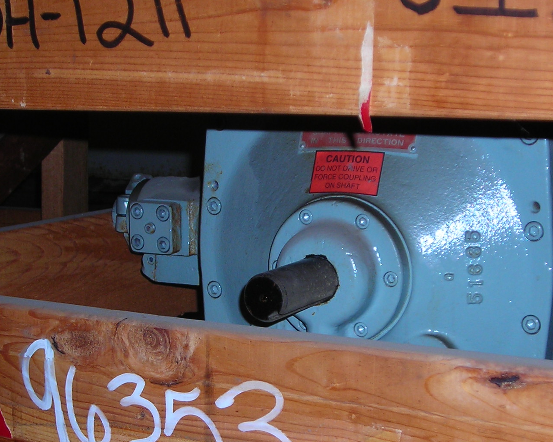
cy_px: 241
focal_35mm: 75
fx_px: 1227
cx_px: 291
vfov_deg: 20.4
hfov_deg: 25.4
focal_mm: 6.3
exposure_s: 1/60.1
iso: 50
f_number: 3.2
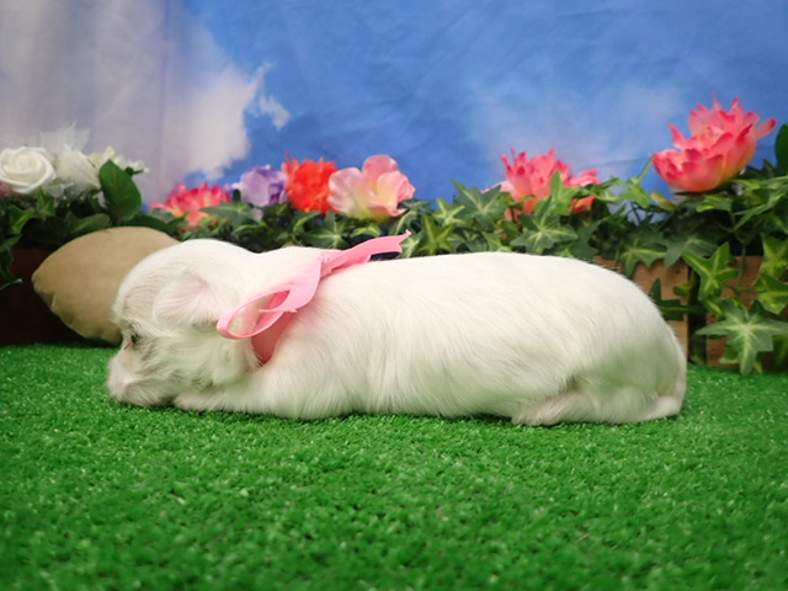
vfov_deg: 54.9
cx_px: 394
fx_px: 569
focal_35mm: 25
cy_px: 296
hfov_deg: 69.4
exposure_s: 1/100
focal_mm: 4.5
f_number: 2
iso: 400
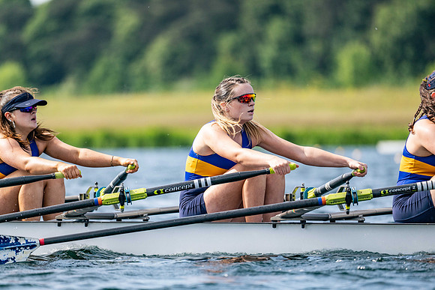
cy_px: 145
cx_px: 218
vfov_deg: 3.4
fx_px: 4834
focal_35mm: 400
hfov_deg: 5.2
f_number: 4.5
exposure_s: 1/2500
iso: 360
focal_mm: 400
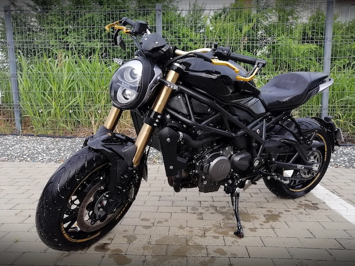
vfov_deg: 51.4
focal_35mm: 27
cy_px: 133
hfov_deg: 65.3
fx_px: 277
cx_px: 178
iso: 50
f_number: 1.8
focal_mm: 3.95
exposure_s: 1/368
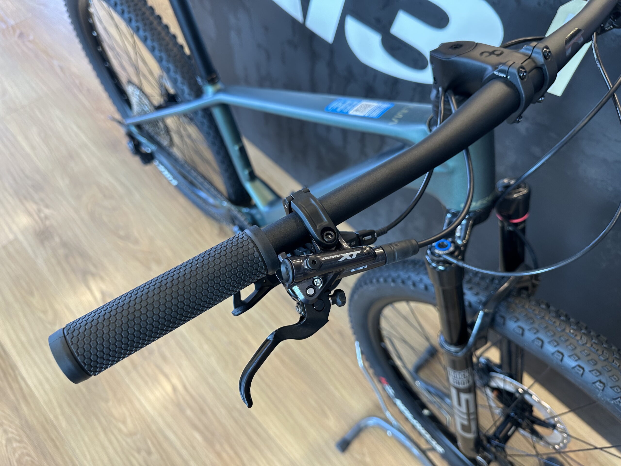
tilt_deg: -58.9
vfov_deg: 56.8
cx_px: 310
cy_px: 233
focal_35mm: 24
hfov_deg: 71.6
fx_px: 431
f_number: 1.78
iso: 125
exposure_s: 1/100
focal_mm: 6.86
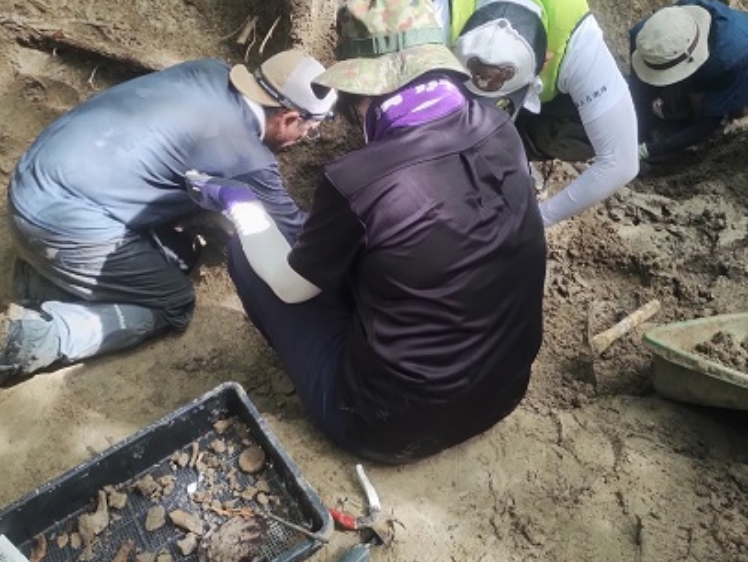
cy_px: 256
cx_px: 364
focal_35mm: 33
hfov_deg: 55.3
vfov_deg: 43.0
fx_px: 714
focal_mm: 4.27
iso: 456
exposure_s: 1/120
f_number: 1.8
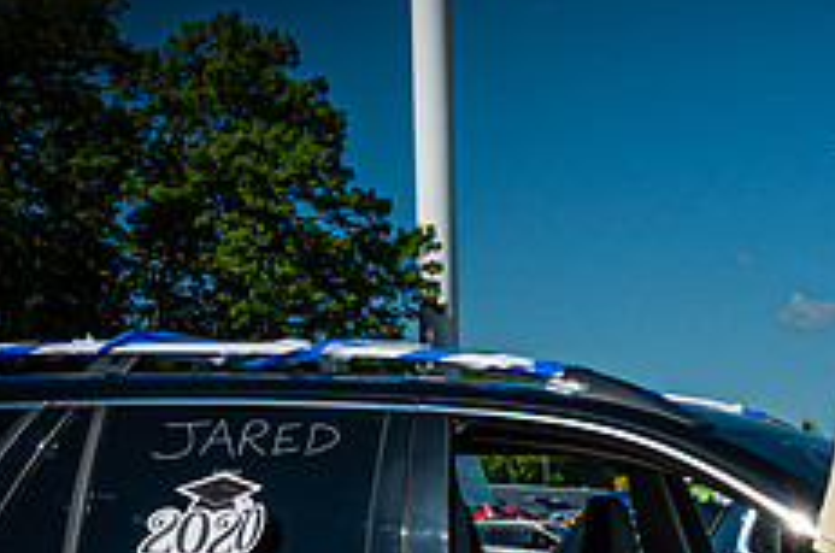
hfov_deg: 25.2
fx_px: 1690
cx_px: 985
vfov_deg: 18.1
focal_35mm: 73
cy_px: 565
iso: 200
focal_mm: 18
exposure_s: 1/500
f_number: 11
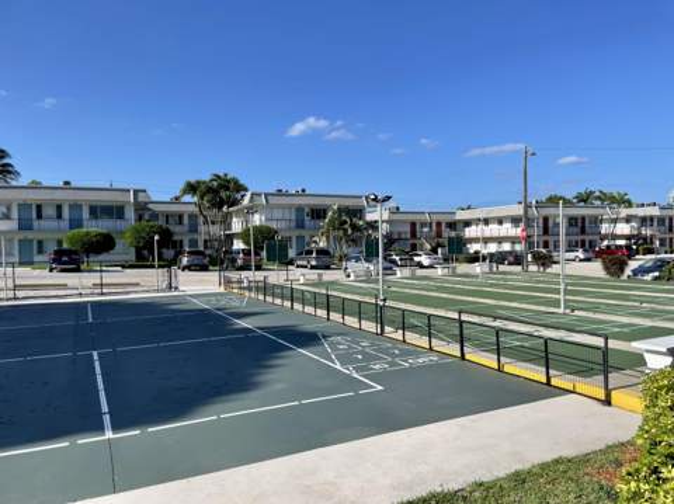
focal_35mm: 26
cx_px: 337
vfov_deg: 53.0
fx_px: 506
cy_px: 252
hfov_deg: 67.4
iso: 32
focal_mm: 4.2
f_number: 1.6
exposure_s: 1/3731
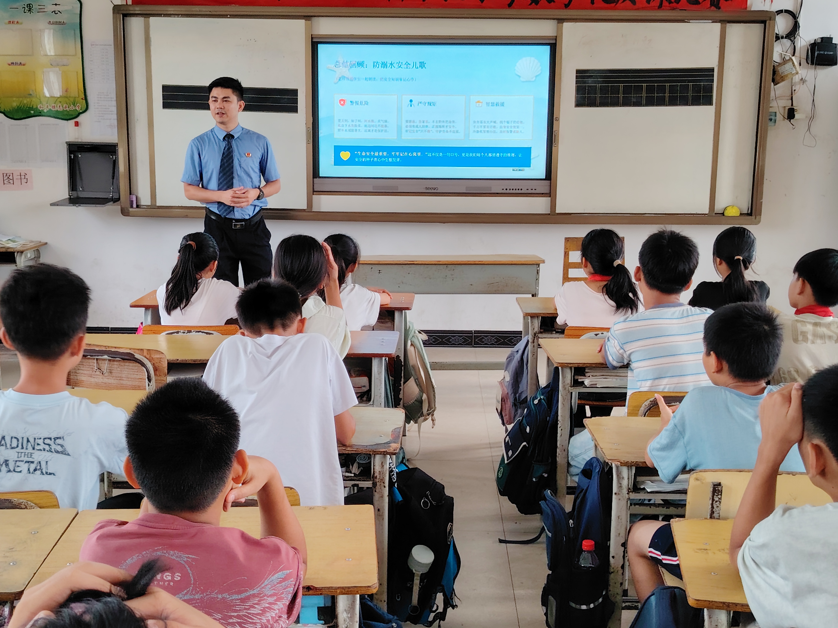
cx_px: 419
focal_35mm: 43
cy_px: 314
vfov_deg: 33.6
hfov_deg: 43.9
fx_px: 1041
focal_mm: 5.25
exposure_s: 1/50
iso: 328
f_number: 1.75
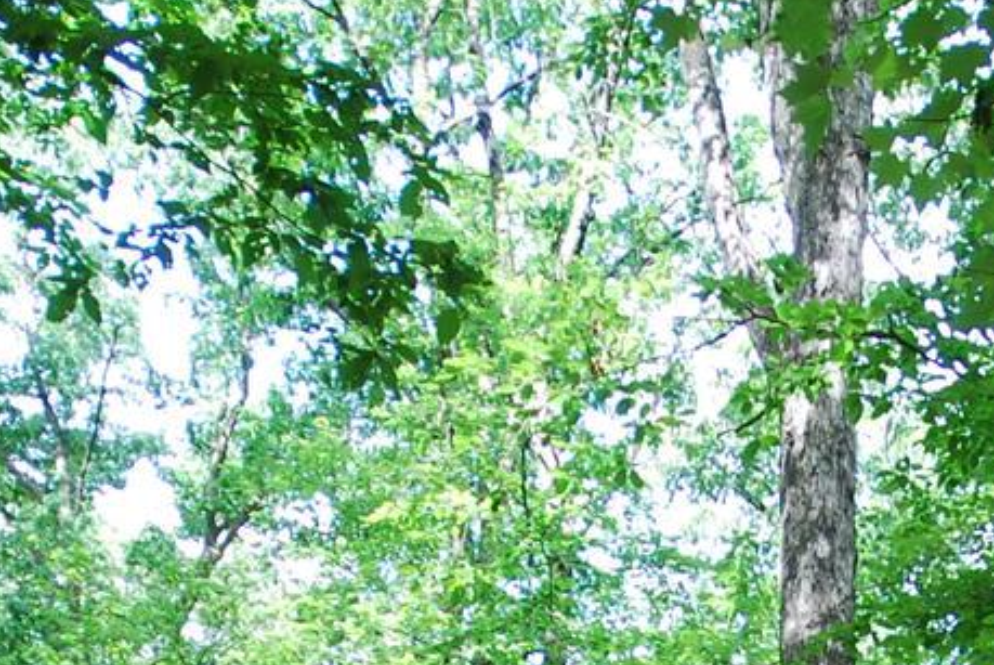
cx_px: 888
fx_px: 1852
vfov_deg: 15.7
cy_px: 1367
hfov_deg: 28.9
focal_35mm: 67
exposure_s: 1/60
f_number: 4
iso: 200
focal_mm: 10
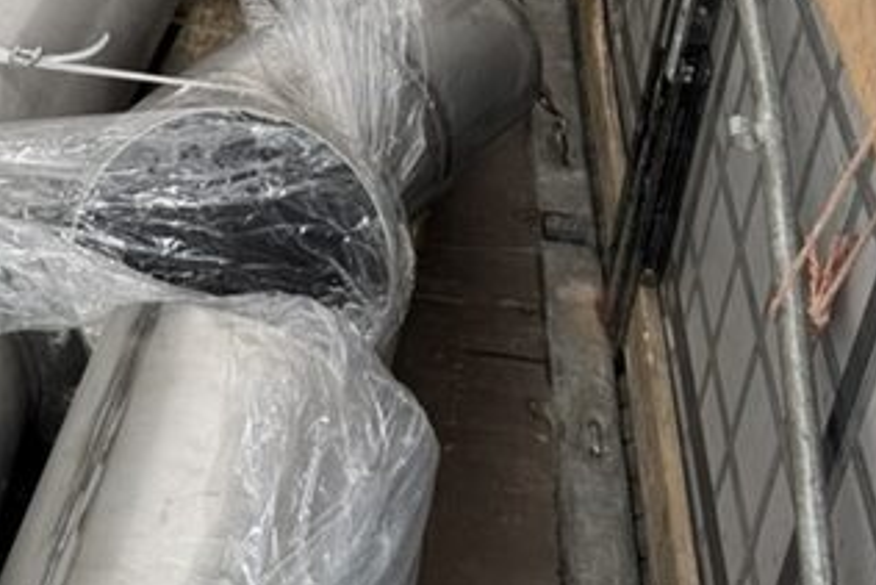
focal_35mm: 71
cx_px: 1
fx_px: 1728
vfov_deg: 18.8
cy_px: 30
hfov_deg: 26.9
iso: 100
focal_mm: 6.76
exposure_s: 1/121
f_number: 1.78
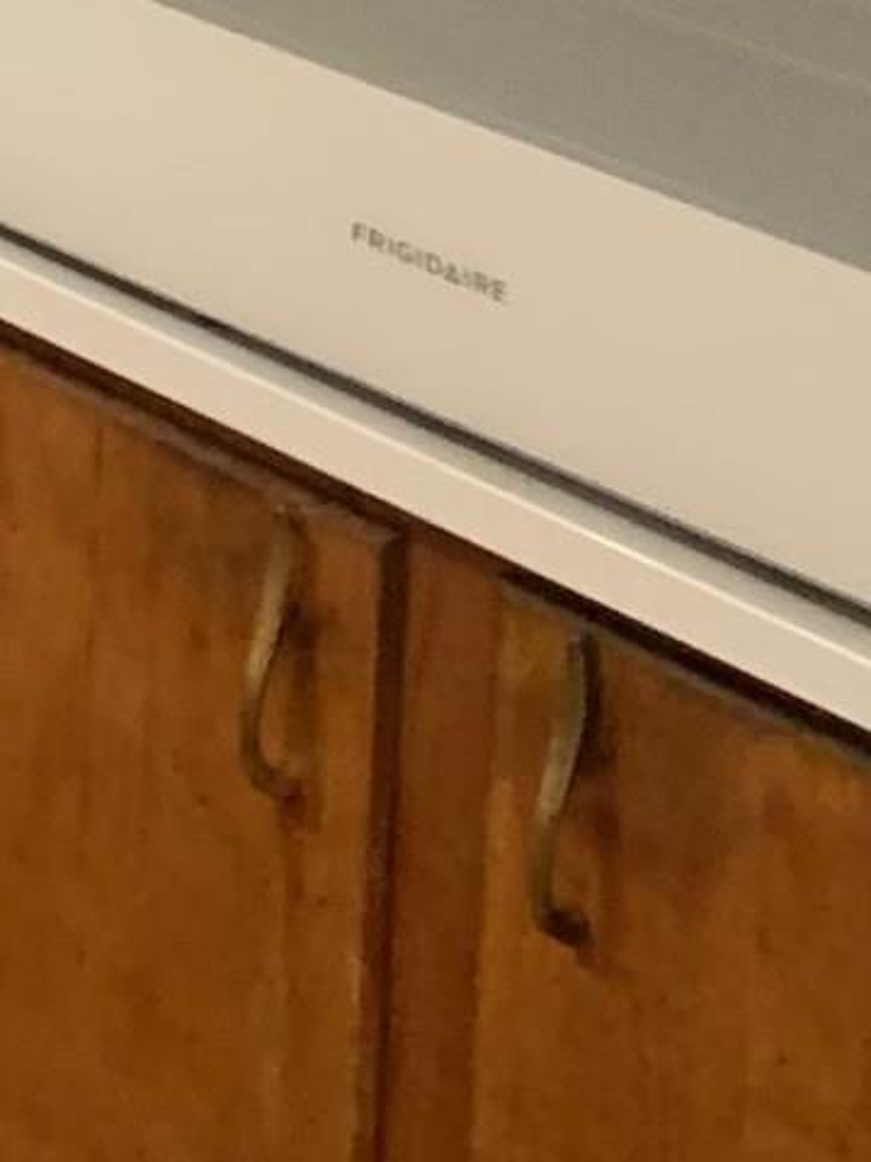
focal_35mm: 125
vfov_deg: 13.9
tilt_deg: -10.0
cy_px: -970
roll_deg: +0.8
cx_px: -643
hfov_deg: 11.1
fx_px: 4195
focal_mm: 4.25
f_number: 1.8
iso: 320
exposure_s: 1/40
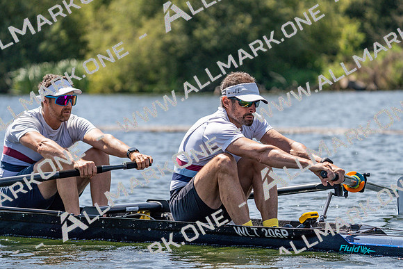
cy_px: 134
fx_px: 2542
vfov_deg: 6.1
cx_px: 202
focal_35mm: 227
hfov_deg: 9.1
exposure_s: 1/2000
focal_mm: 227
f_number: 5.6
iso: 320
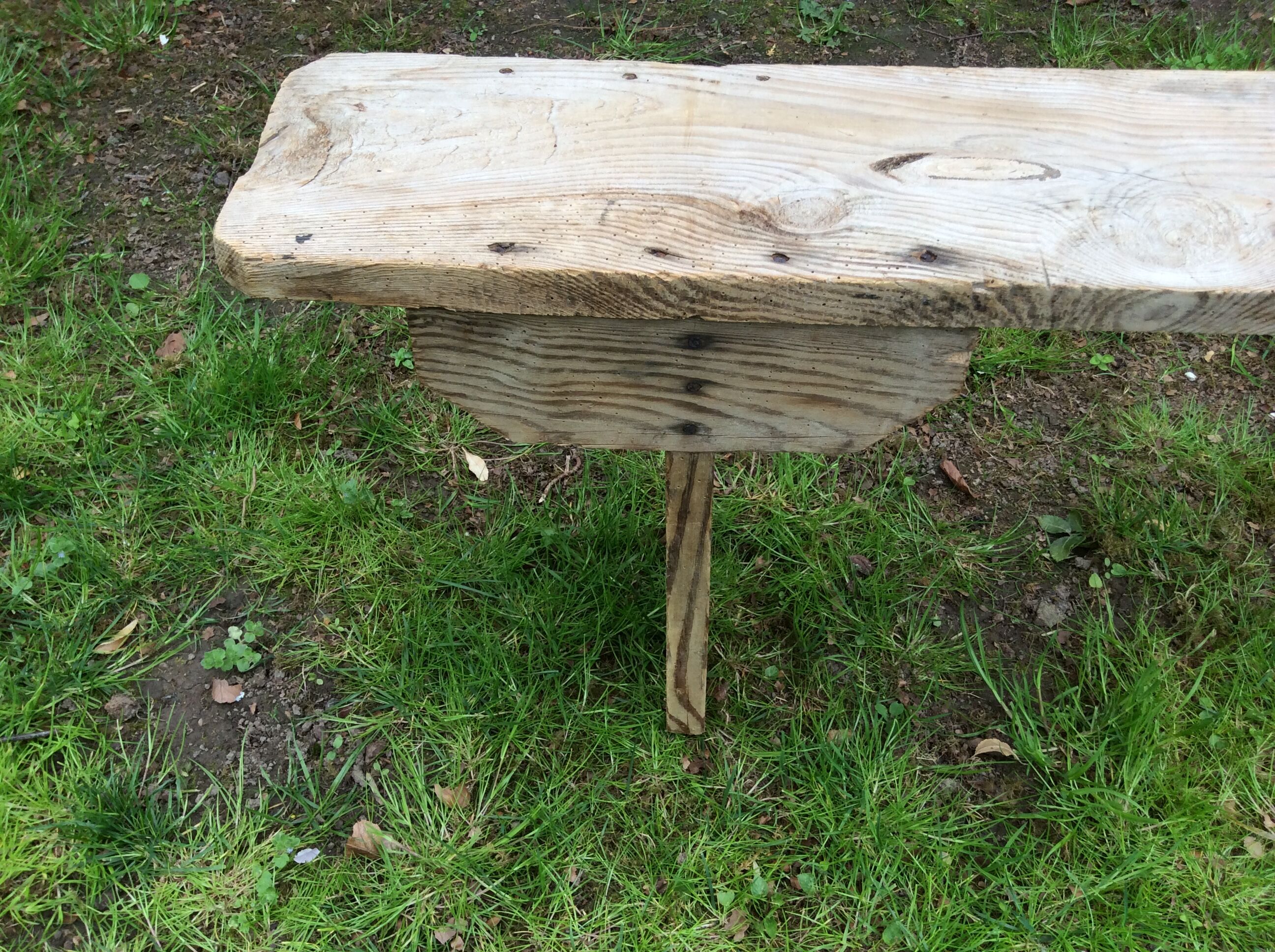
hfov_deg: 56.9
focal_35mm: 32
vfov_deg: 44.1
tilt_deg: -46.6
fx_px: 1177
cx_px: 638
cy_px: 476
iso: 32
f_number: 2.4
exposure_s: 1/311
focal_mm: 3.3
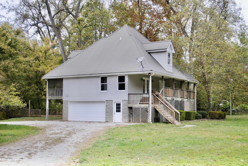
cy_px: 83
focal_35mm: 45
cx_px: 124
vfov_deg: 29.9
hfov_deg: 43.6
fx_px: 310
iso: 200
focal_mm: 30
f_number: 4.5
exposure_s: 1/50
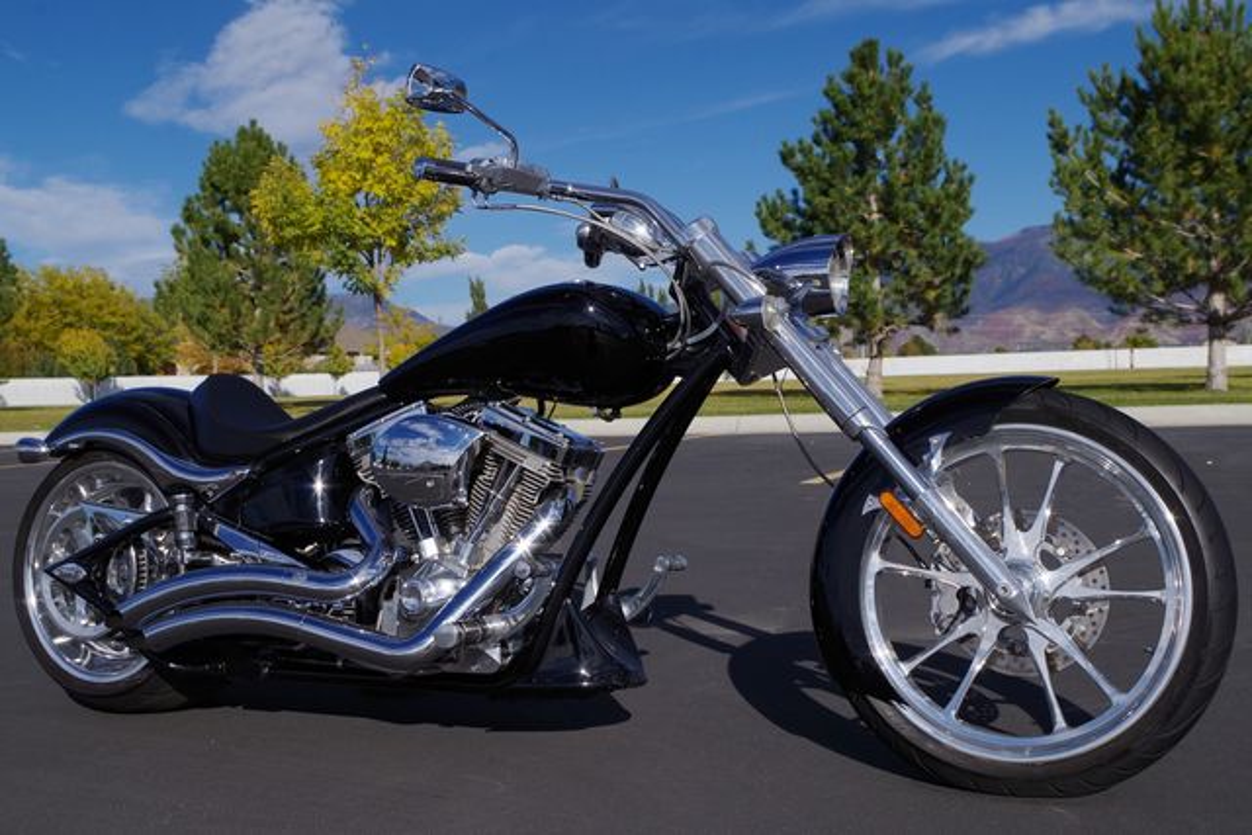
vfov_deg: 31.9
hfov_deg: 46.4
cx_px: 626
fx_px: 1461
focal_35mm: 42
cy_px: 418
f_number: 9
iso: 200
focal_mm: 28.13
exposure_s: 1/640
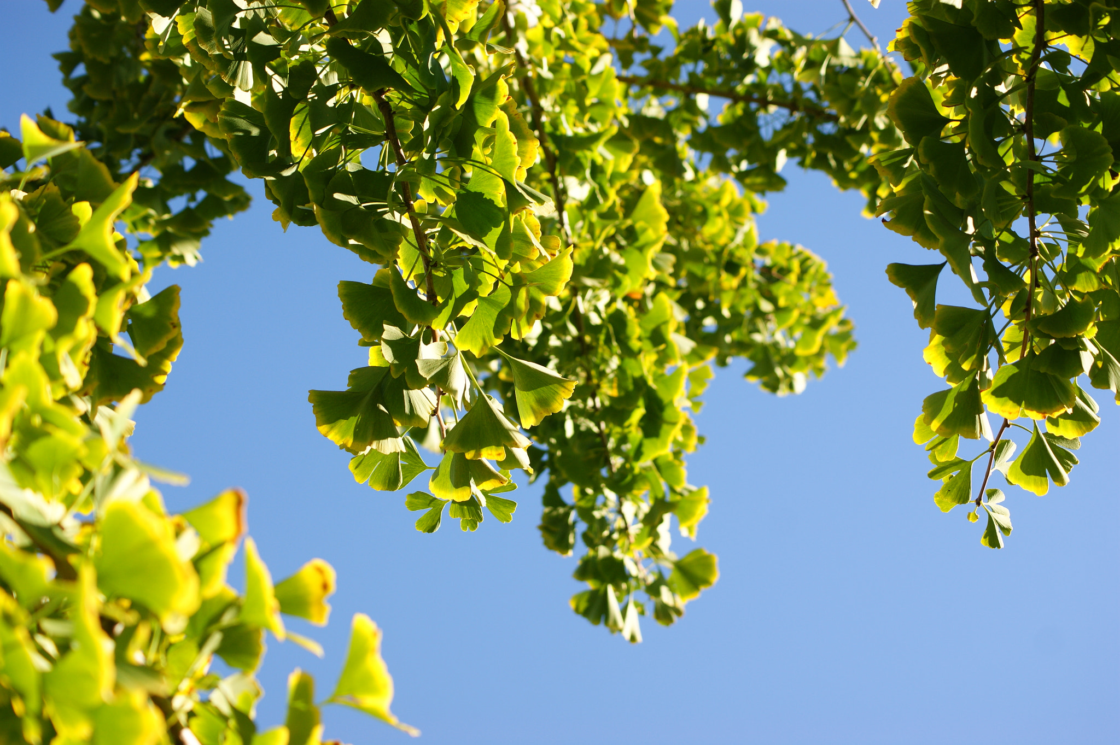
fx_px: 2565
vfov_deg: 16.5
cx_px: 560
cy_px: 372
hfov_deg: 24.6
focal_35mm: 82
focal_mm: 55
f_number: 5.6
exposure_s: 1/200
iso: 100
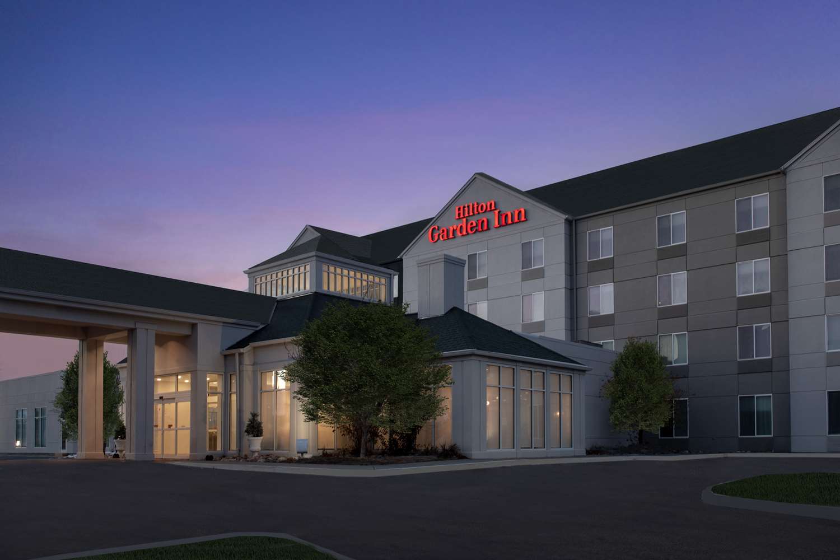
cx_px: 420
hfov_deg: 60.3
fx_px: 723
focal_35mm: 31
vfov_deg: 42.3
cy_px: 280
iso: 64
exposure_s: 1/2.5
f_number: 11
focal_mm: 31
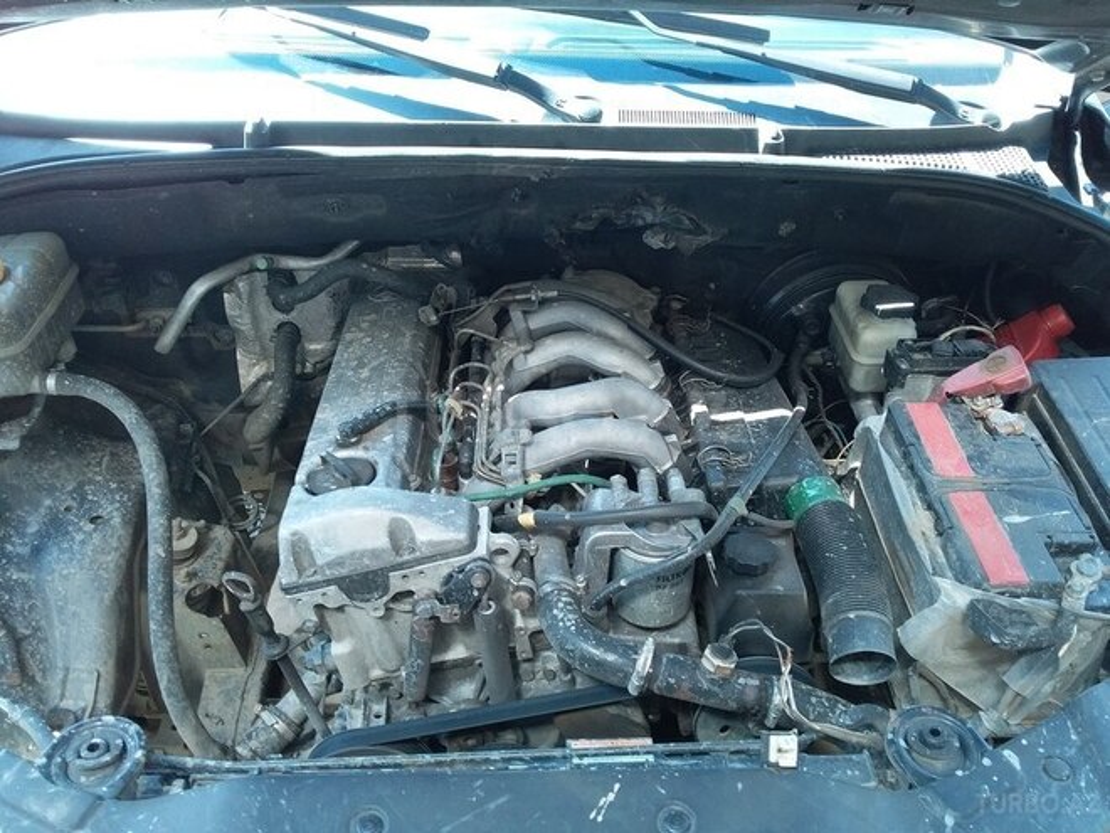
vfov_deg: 45.4
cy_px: 416
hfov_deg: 58.4
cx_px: 555
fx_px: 994
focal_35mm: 31
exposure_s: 1/50
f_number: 2.2
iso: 40
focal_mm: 3.3
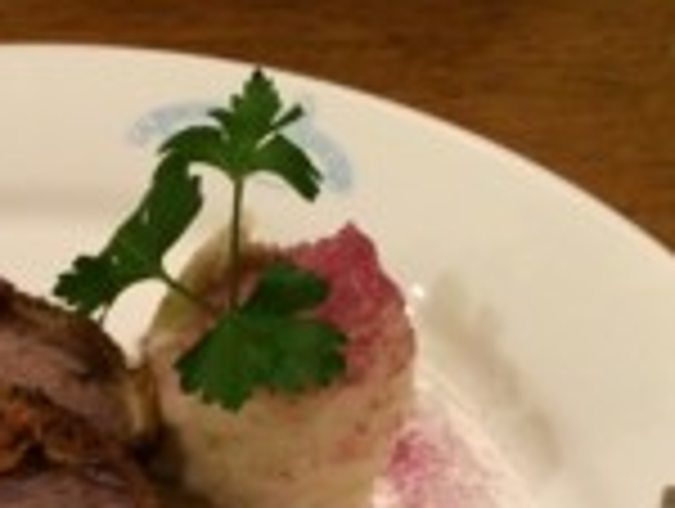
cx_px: 32
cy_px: 697
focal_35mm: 90
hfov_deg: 21.1
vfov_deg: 15.5
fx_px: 1758
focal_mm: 4.12
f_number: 2.2
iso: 320
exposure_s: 1/30
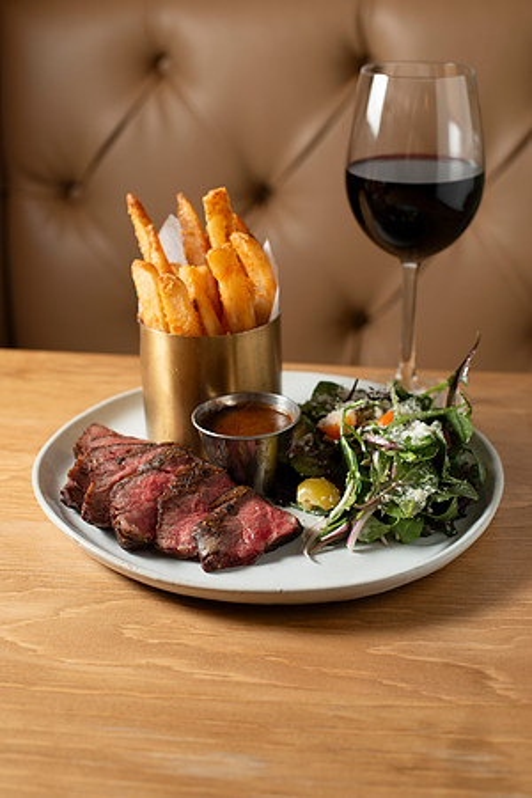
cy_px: 399
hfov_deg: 27.0
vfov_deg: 39.6
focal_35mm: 50
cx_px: 266
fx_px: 1108
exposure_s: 1/100
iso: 200
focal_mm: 50
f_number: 4.5
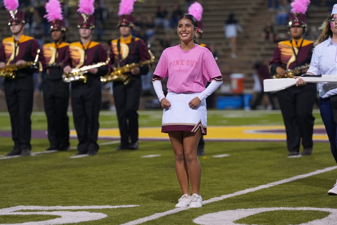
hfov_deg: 10.3
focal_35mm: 200
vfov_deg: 6.9
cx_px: 168
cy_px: 112
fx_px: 1872
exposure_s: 1/250
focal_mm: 200
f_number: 4
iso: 2500
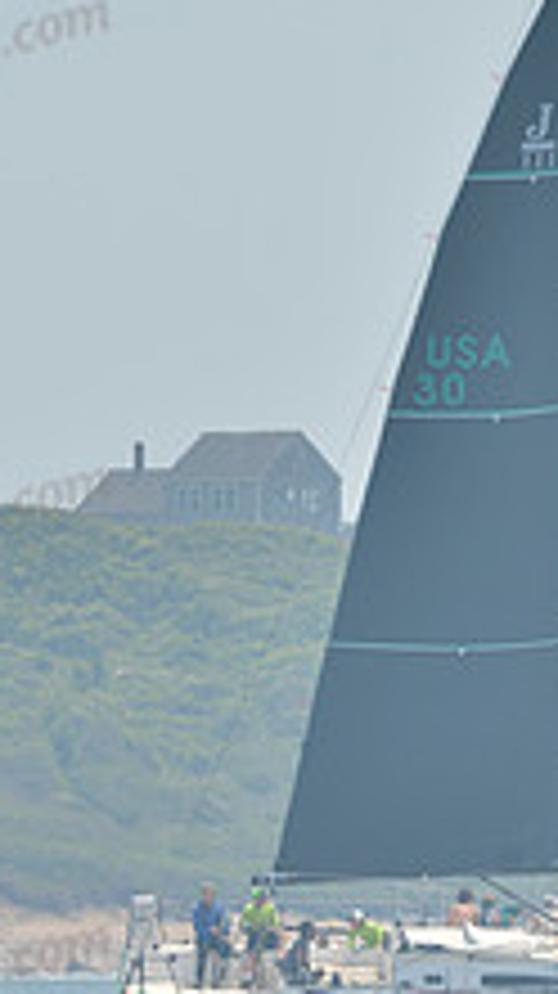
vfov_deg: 3.6
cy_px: 252
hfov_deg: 2.0
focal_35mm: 606
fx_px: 15971
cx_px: 344
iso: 280
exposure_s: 1/1000
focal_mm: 220
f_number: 8
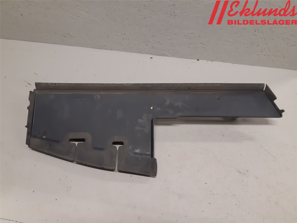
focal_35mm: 26
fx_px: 223
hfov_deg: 67.3
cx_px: 148
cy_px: 112
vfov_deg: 53.1
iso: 160
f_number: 1.7
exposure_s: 1/50
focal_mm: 3.93
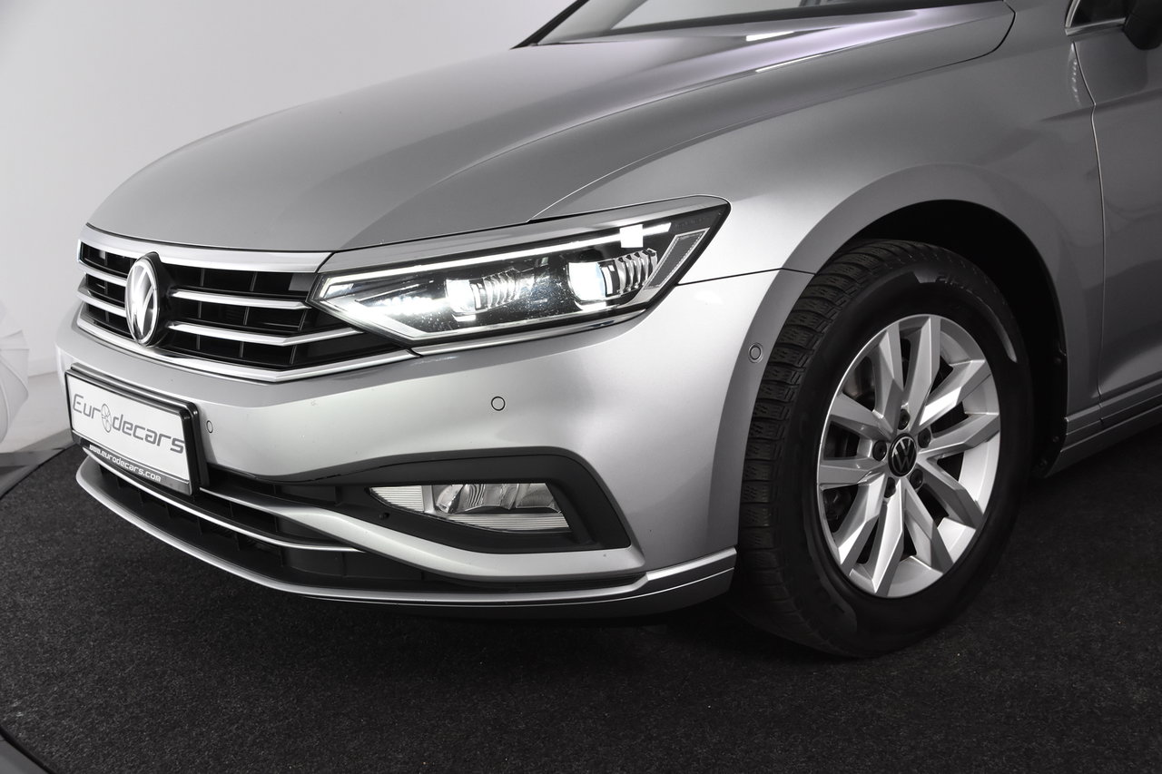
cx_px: 581
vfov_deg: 31.9
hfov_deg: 46.4
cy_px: 387
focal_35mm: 42
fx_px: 1355
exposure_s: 1/125
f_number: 5.6
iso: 1600
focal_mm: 28
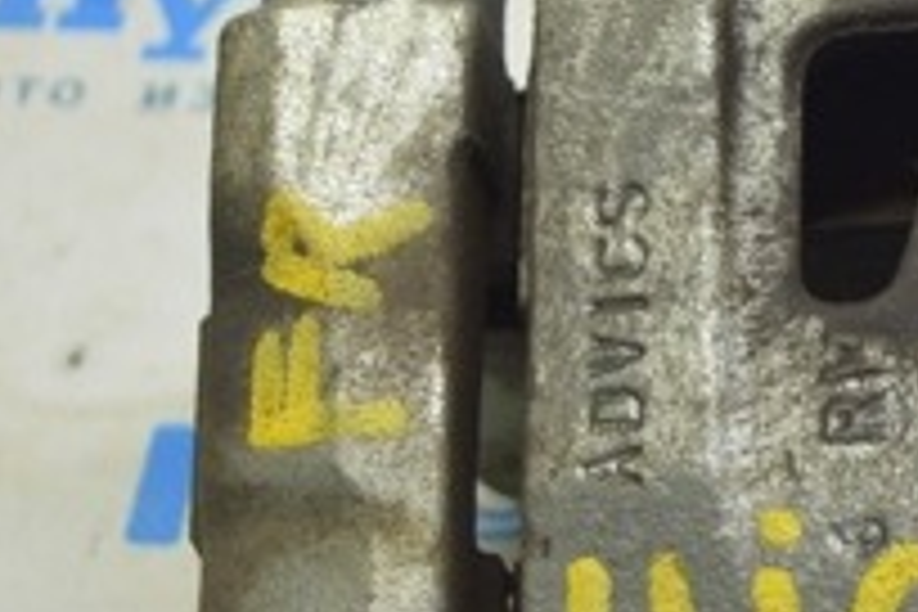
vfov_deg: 7.3
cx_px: 1076
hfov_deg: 10.8
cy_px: 227
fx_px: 4794
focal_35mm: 188
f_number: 5.6
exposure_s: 1/20
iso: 400
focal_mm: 40
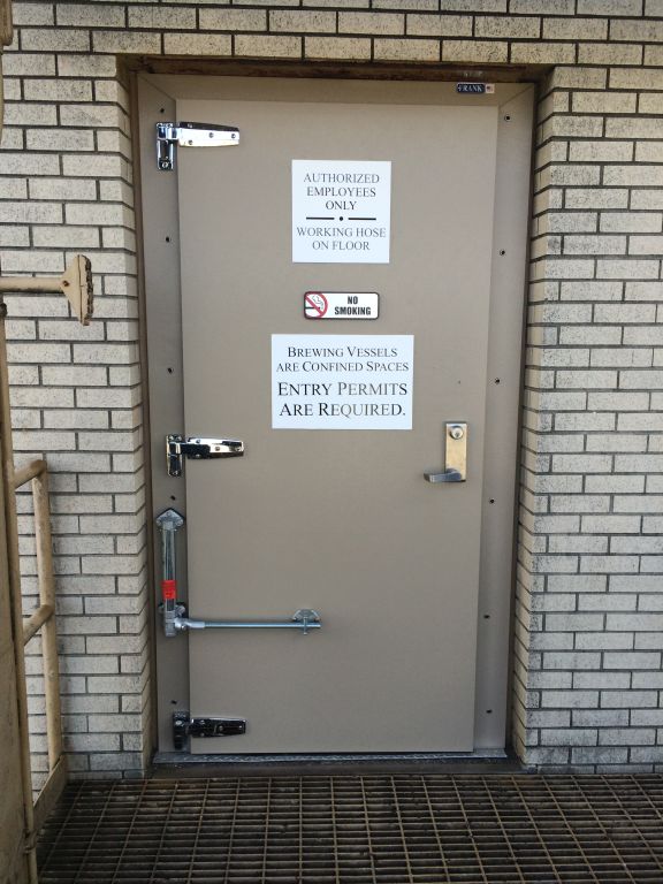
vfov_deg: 61.7
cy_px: 442
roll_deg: +1.5
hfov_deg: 48.2
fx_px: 741
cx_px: 332
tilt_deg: -8.0
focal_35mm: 29
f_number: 2.2
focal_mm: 4.15
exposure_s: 1/373
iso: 32
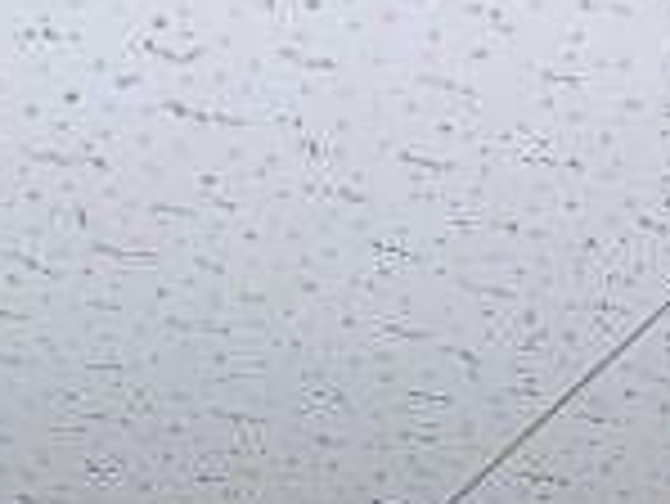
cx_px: -58
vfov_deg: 12.7
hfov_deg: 18.4
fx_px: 1995
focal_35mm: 103
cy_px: 994
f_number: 3.1
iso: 100
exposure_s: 1/50
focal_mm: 4.3
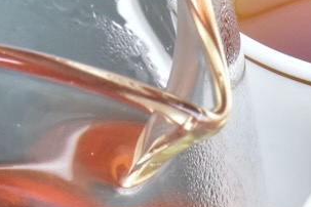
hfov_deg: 8.5
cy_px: 312
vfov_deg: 5.6
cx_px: 276
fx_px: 2082
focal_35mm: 241
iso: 800
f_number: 18
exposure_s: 1/15
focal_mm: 38
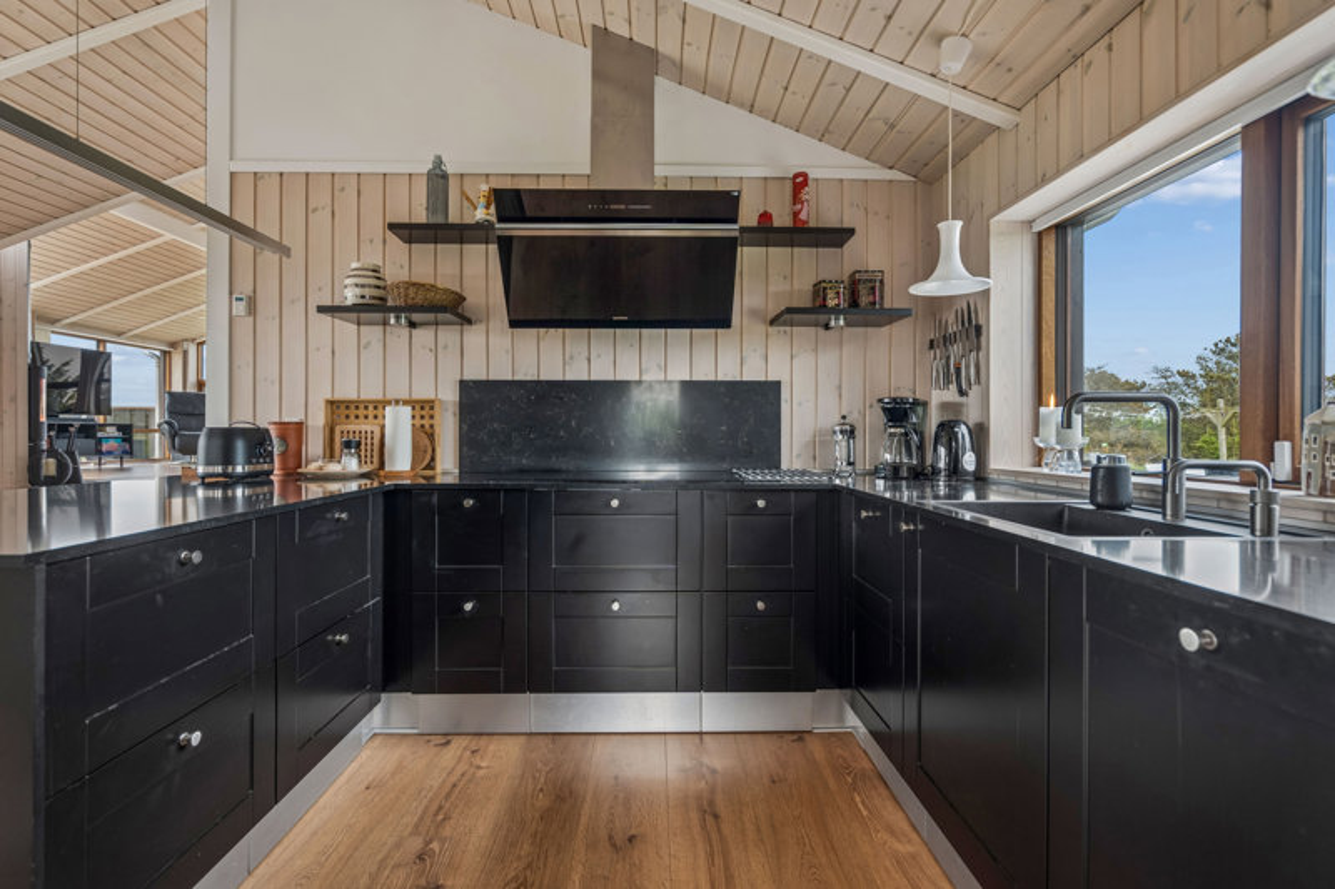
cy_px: 444
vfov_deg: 70.4
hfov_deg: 93.3
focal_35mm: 17
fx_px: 630
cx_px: 668
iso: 400
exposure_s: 1/160
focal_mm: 17
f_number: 4
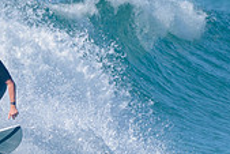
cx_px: -51
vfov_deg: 0.7
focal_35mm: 2107
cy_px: 127
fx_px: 13473
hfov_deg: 1.0
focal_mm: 500
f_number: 5.6
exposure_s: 1/2000
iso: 180
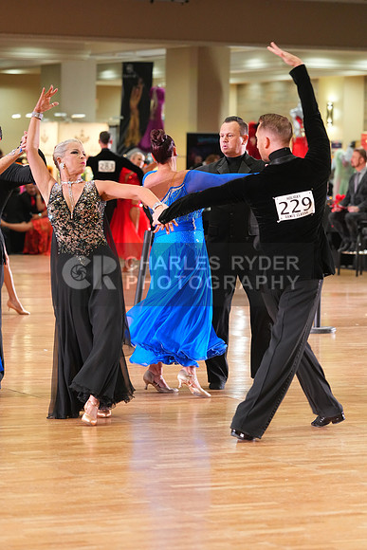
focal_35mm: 140
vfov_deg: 14.7
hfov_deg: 9.8
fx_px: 2139
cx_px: 184
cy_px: 275
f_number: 4
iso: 3200
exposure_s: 1/200
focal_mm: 140
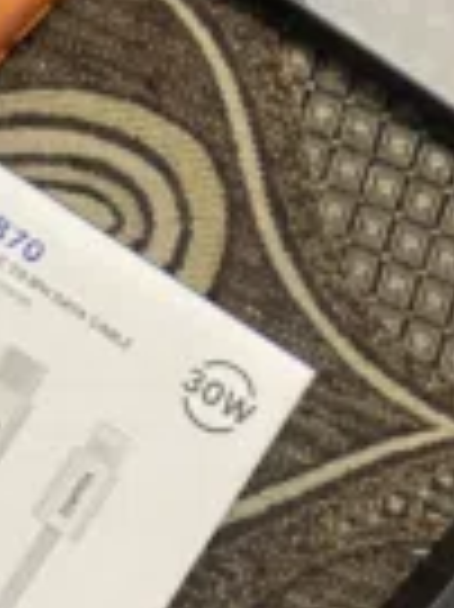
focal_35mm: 77
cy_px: 410
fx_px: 1349
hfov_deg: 19.0
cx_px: 112
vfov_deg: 25.2
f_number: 1.6
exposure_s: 1/51
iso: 500
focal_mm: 4.2
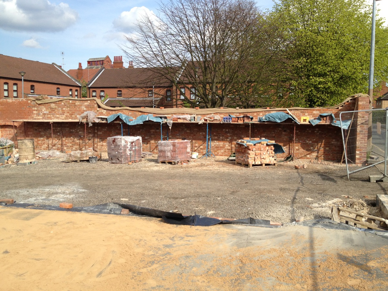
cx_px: 194
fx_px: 392
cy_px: 146
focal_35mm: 35
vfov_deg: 40.7
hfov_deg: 52.6
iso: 64
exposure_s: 1/1200
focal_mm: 4.28
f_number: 2.4
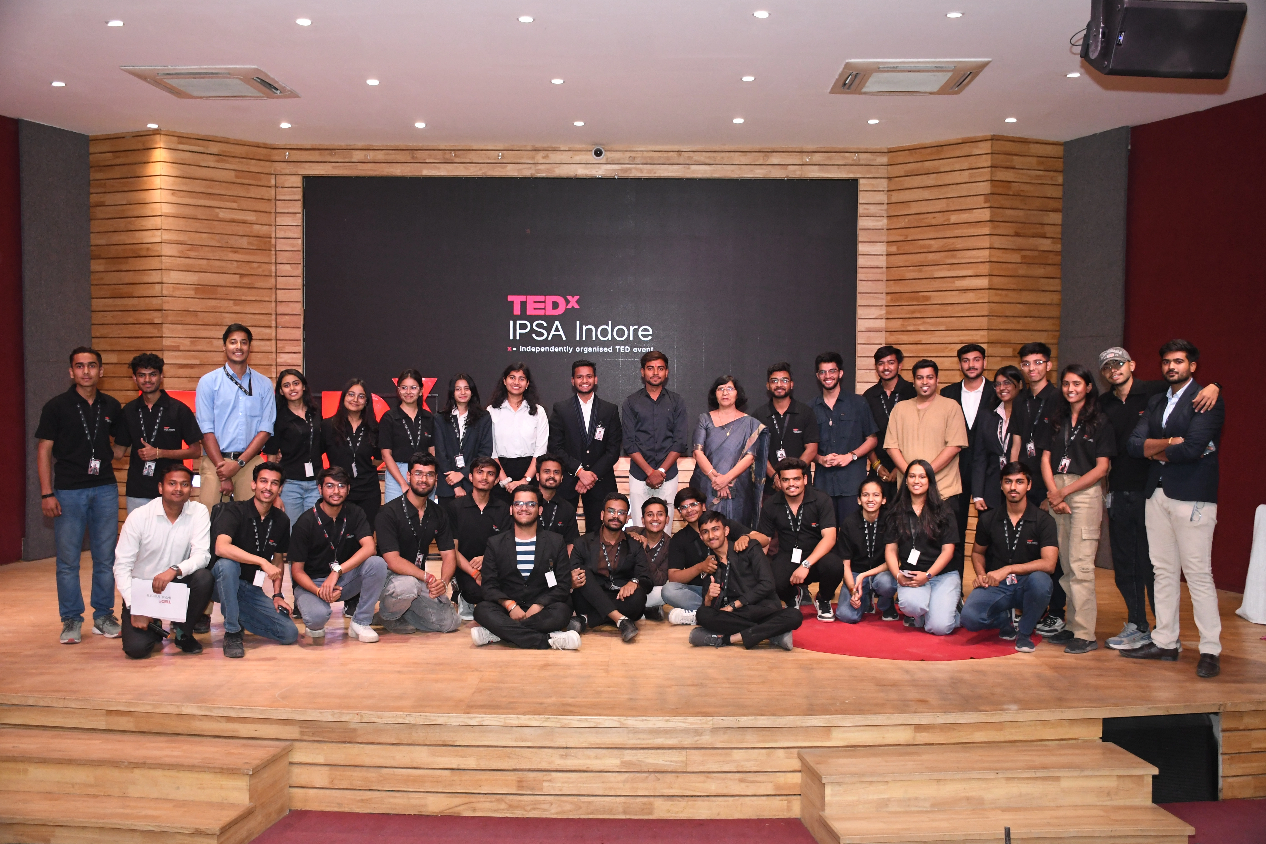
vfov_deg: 38.9
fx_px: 1196
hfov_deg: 55.8
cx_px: 633
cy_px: 422
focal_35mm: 34
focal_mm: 23
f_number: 3.8
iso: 1600
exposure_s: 1/200
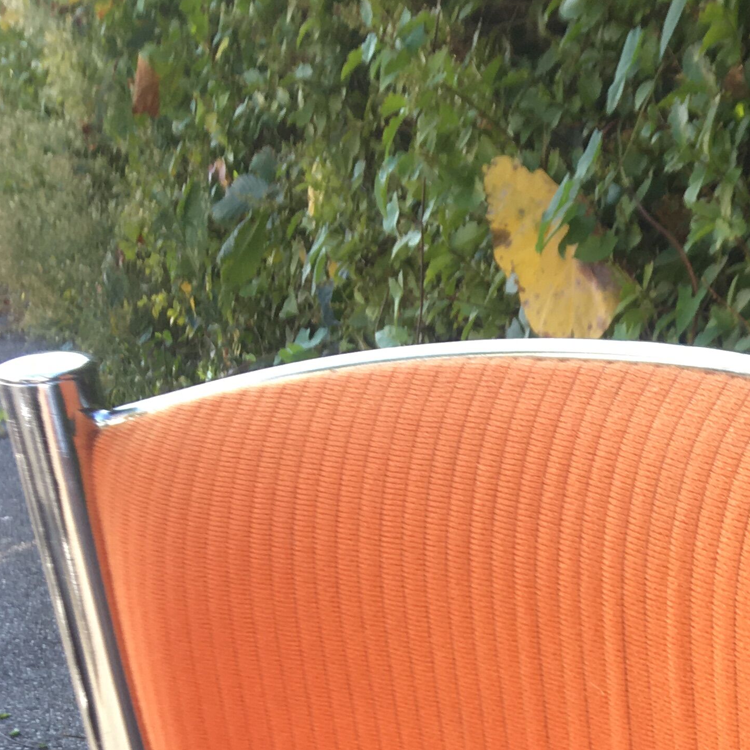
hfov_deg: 23.1
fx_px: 1765
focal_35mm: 72
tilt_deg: -29.6
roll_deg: +6.8
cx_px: 730
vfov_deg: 21.7
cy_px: 975
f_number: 2.2
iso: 25
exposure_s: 1/123
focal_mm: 4.15
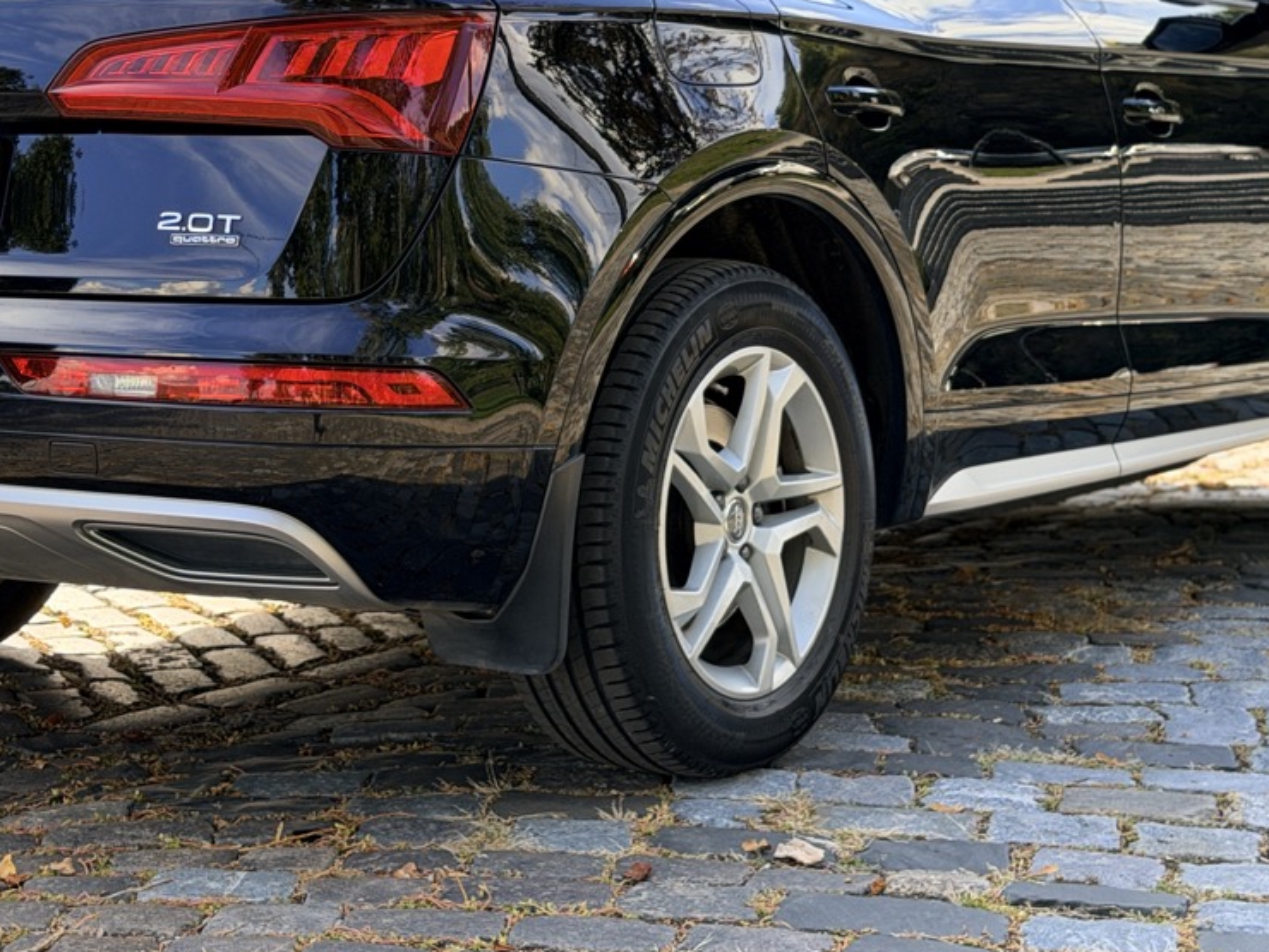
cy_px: 161
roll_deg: +0.4
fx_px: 3043
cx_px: 514
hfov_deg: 23.5
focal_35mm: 83
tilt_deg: -2.8
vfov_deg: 17.6
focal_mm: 6.76
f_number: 1.78
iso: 100
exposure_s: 1/726
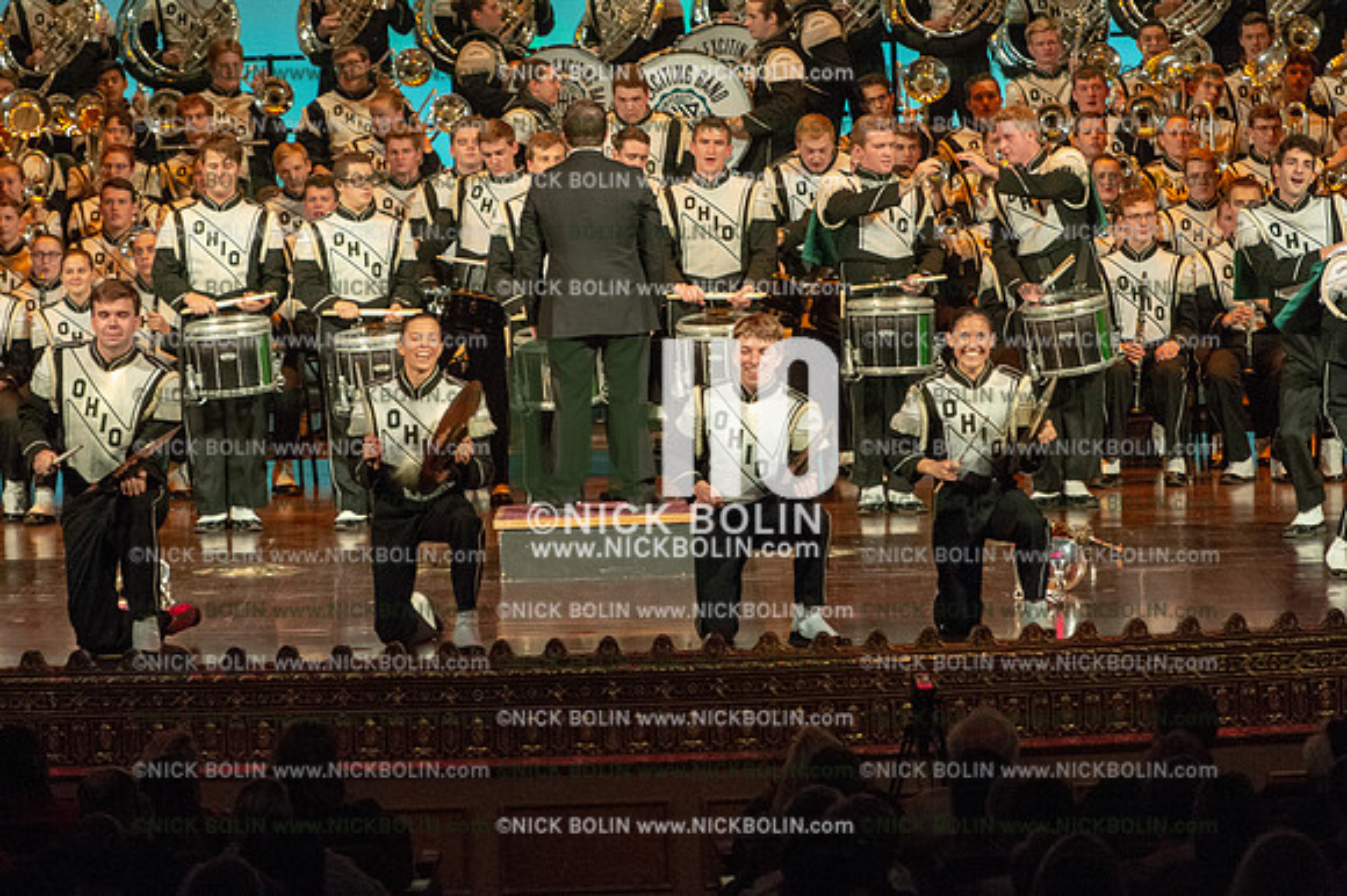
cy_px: 448
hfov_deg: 10.6
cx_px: 674
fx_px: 7292
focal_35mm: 195
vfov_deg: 7.0
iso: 8000
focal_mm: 195
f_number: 5.6
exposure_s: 1/320
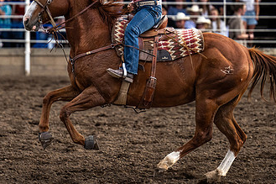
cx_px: 130
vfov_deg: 4.4
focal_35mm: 310
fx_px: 2375
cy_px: 40
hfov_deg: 6.6
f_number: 2.8
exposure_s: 1/8000
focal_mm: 155
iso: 1250
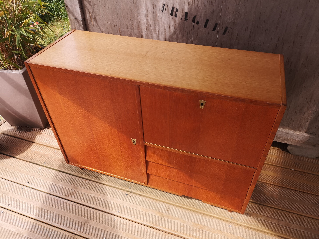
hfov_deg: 65.3
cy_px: 120
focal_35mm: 27
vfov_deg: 51.4
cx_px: 160
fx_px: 249
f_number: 1.8
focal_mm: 5.58
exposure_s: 1/727
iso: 50
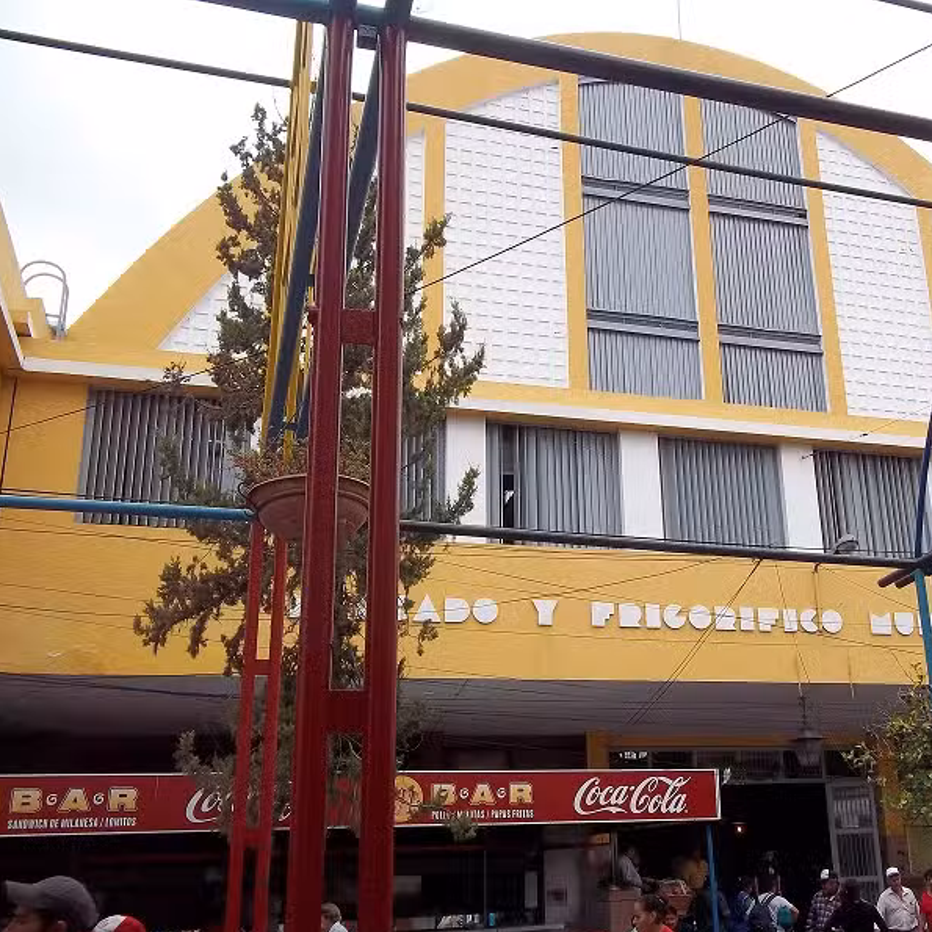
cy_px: 468
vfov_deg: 43.9
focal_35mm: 38
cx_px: 622
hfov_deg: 43.2
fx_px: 1158
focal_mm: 5.7
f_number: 5.5
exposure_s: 1/250
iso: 80
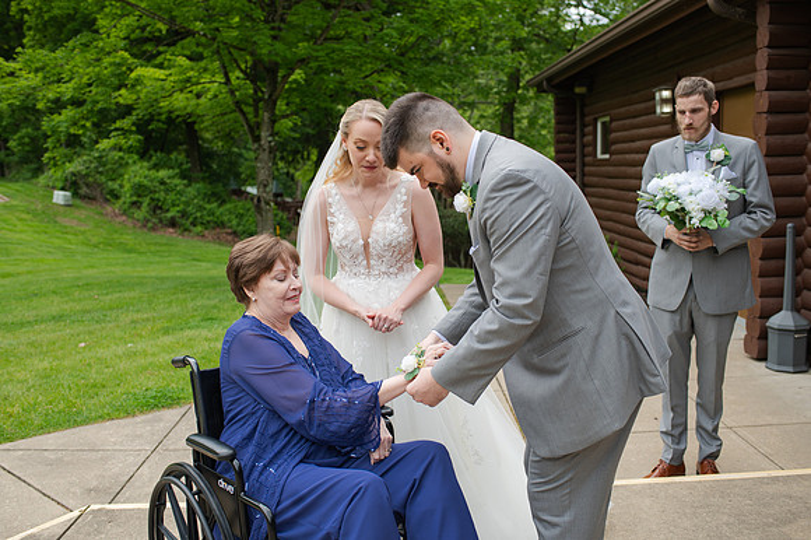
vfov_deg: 37.8
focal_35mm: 35
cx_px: 406
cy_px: 270
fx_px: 788
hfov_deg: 54.5
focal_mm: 35
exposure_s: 1/800
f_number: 3.5
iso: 100
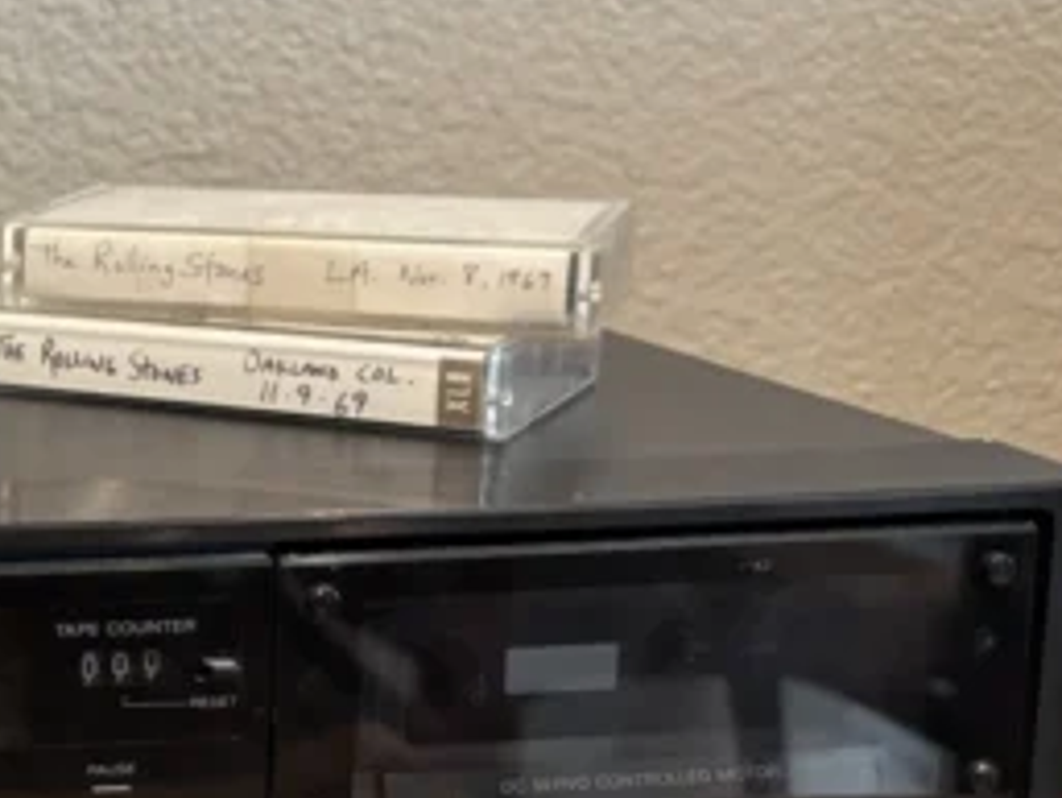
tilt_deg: -11.5
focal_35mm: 81
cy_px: 360
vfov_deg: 18.2
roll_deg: +0.6
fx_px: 2486
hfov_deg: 21.2
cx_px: -430
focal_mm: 5.96
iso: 320
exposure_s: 1/60
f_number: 1.6
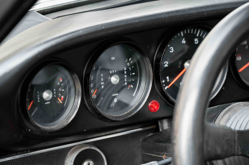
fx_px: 567
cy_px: 82
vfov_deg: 16.6
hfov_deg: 24.8
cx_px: 124
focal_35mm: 82
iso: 1600
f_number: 6.3
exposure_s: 1/30
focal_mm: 82
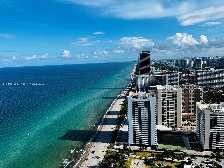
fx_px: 168
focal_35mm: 26
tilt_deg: -8.6
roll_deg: +2.5
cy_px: 84
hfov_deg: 67.3
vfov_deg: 53.1
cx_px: 112
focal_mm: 5.1
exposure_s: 1/2967
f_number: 1.6
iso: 50
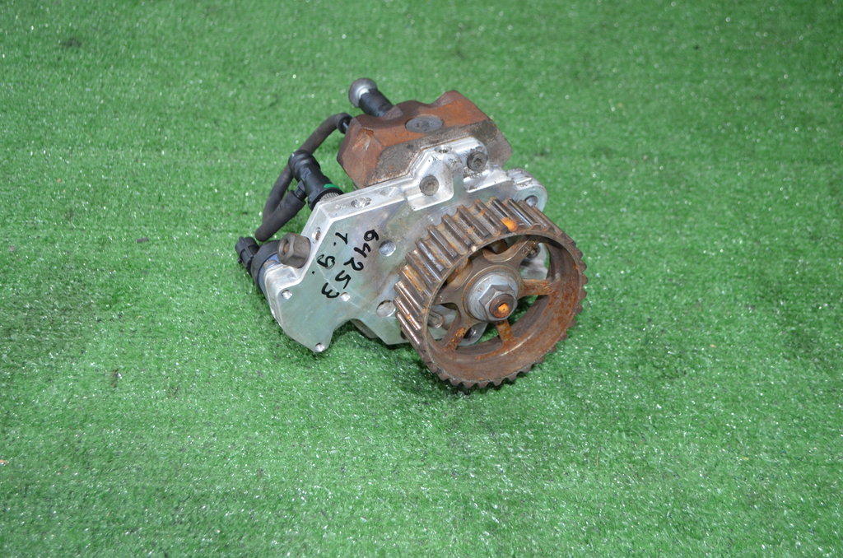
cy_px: 279
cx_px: 422
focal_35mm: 39
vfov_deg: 34.1
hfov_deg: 49.6
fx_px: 911
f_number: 4.2
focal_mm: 26
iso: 1250
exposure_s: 1/60
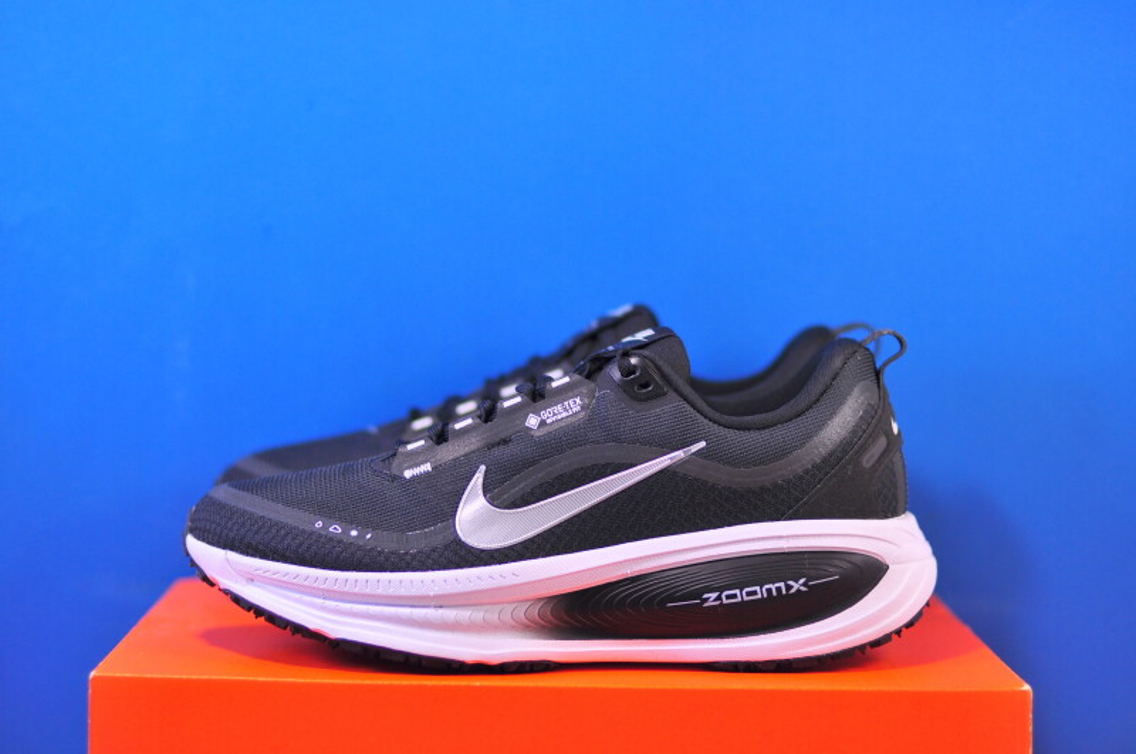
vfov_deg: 18.1
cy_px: 377
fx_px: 2363
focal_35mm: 75
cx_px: 568
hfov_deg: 27.0
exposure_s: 1/320
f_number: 2
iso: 250
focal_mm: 50
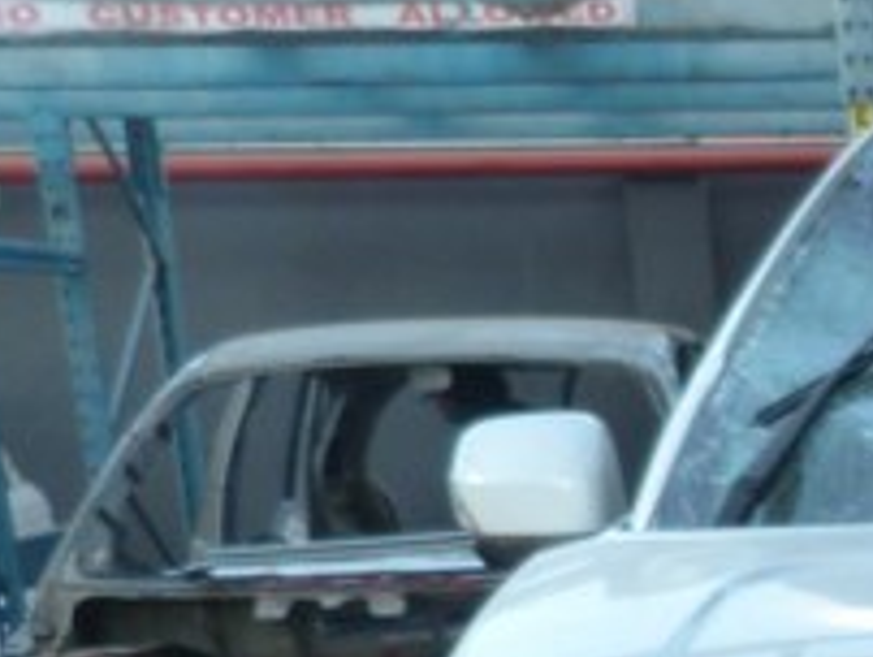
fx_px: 2500
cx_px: 1521
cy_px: 1068
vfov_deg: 13.8
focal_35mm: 99
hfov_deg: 16.8
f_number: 2.8
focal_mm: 4.5
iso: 125
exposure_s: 1/80
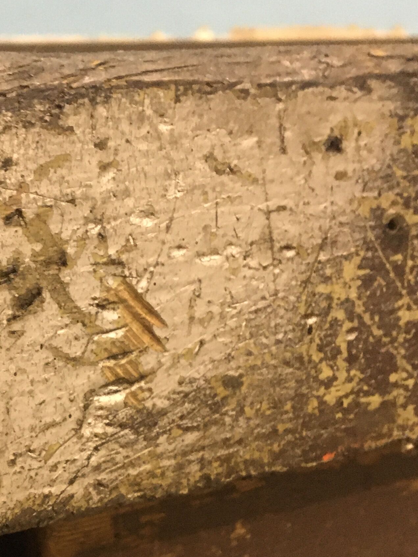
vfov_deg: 27.8
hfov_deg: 20.9
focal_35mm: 69
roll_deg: +2.9
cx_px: 50
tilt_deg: -14.1
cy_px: 404
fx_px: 1111
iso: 200
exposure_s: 1/20
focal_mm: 4.15
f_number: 2.2
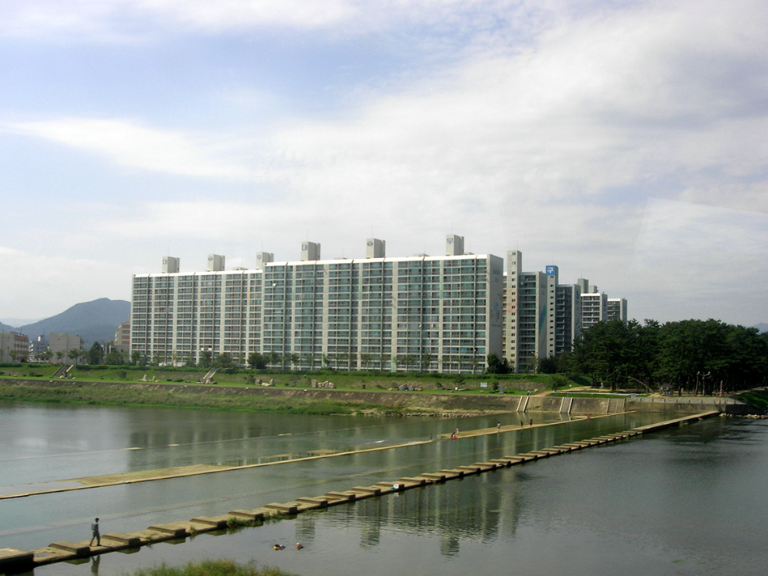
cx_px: 358
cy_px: 298
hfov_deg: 45.7
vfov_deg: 35.1
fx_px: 910
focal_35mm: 41
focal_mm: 7.8
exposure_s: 1/354
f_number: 4.8
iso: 64
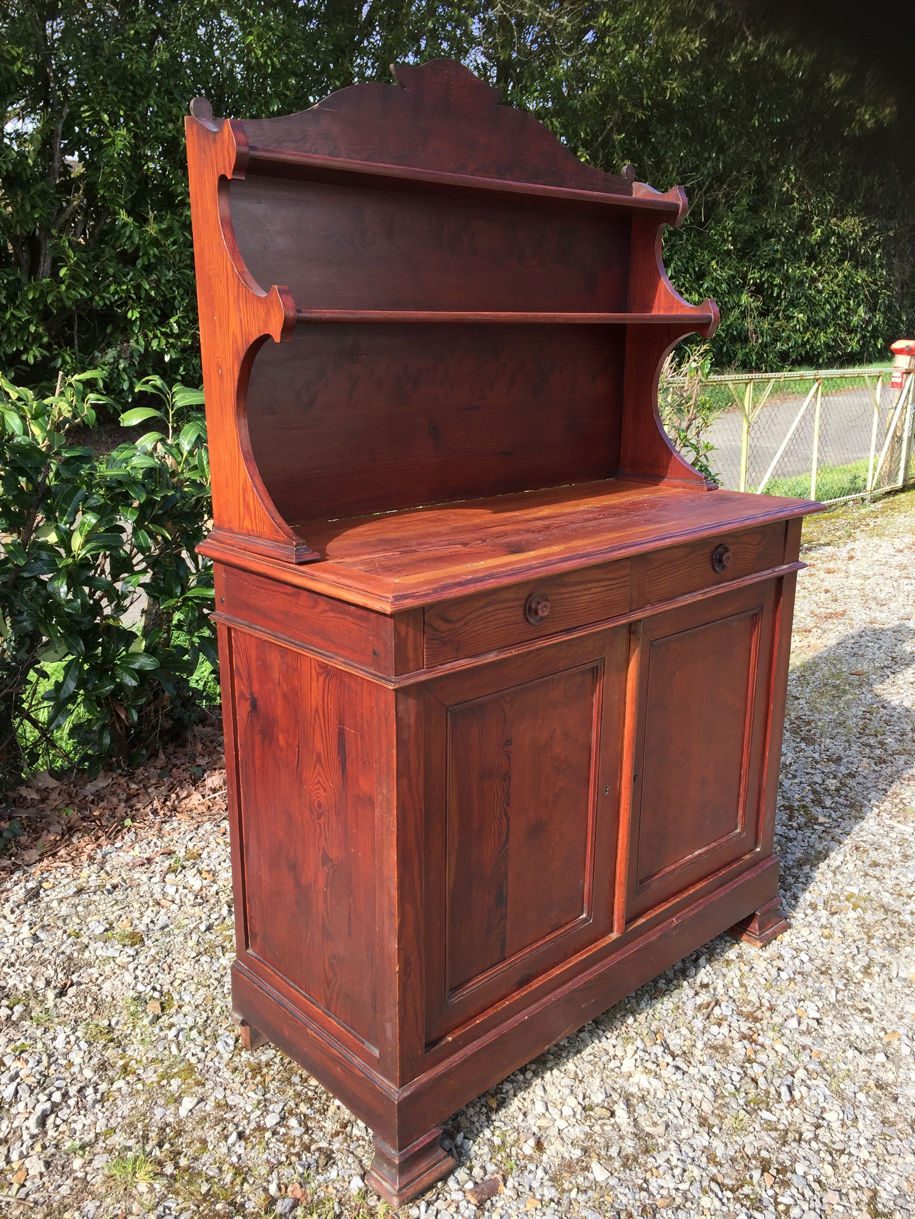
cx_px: 458
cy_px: 610
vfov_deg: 61.7
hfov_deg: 48.2
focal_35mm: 29
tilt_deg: -15.9
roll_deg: -1.0
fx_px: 1022
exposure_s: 1/573
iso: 32
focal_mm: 4.15
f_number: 2.2
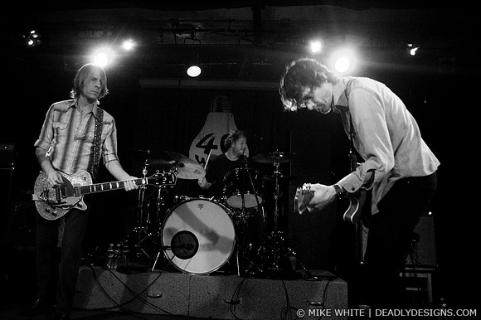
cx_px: 240
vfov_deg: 43.6
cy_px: 160
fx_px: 401
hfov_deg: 62.0
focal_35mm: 30
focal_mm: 20
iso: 800
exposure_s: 1/60
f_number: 3.2
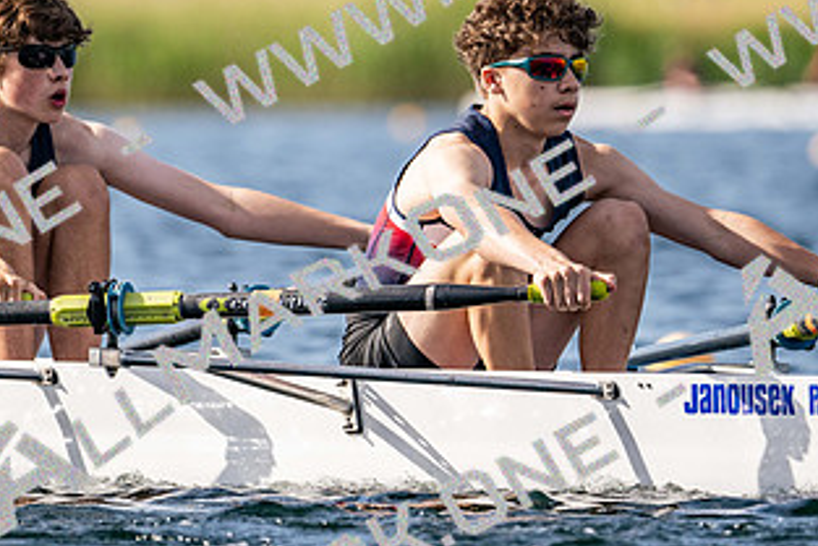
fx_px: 16844
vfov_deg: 1.9
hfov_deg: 2.8
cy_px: 132
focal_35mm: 741
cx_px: 517
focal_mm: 400
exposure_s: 1/2500
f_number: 4.5
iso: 360
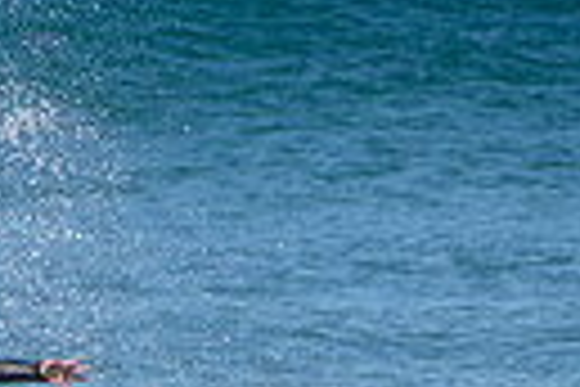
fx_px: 36231
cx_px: -333
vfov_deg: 0.6
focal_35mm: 2249
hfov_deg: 0.9
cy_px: 650
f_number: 5.6
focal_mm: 500
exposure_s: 1/2000
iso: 360
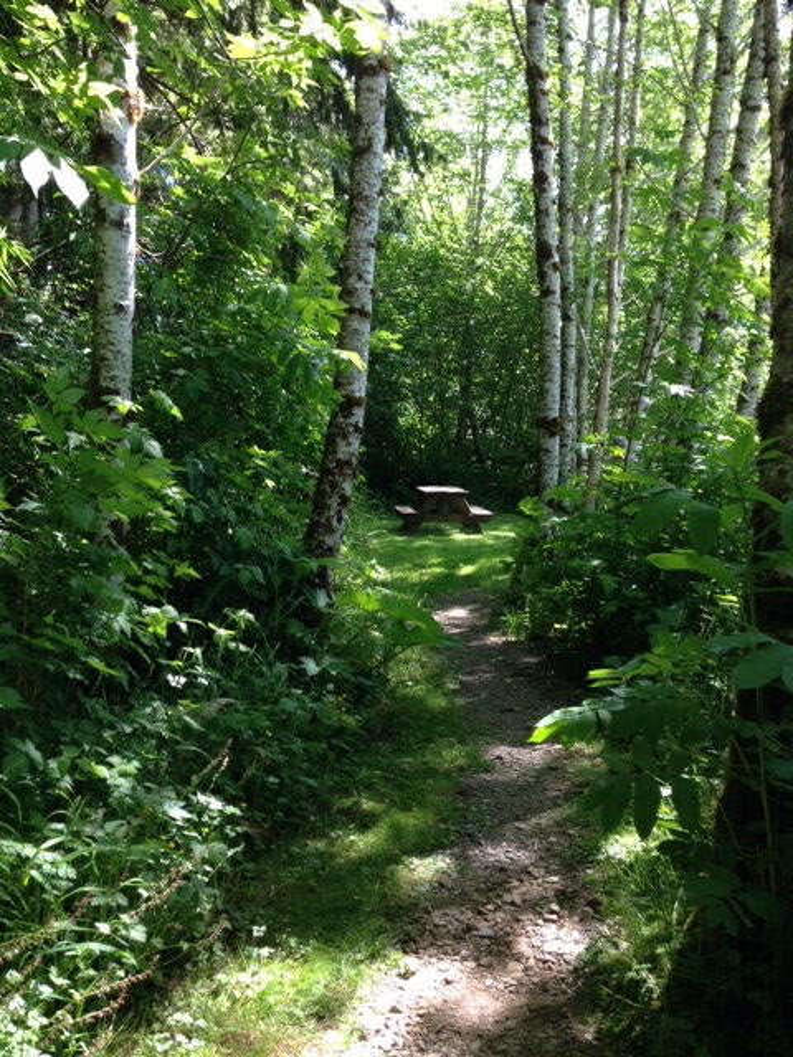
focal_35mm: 33
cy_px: 528
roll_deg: +2.3
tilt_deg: -2.6
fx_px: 1008
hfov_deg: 42.9
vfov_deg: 55.4
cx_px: 396
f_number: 2.4
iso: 80
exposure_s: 1/120
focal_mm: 4.12
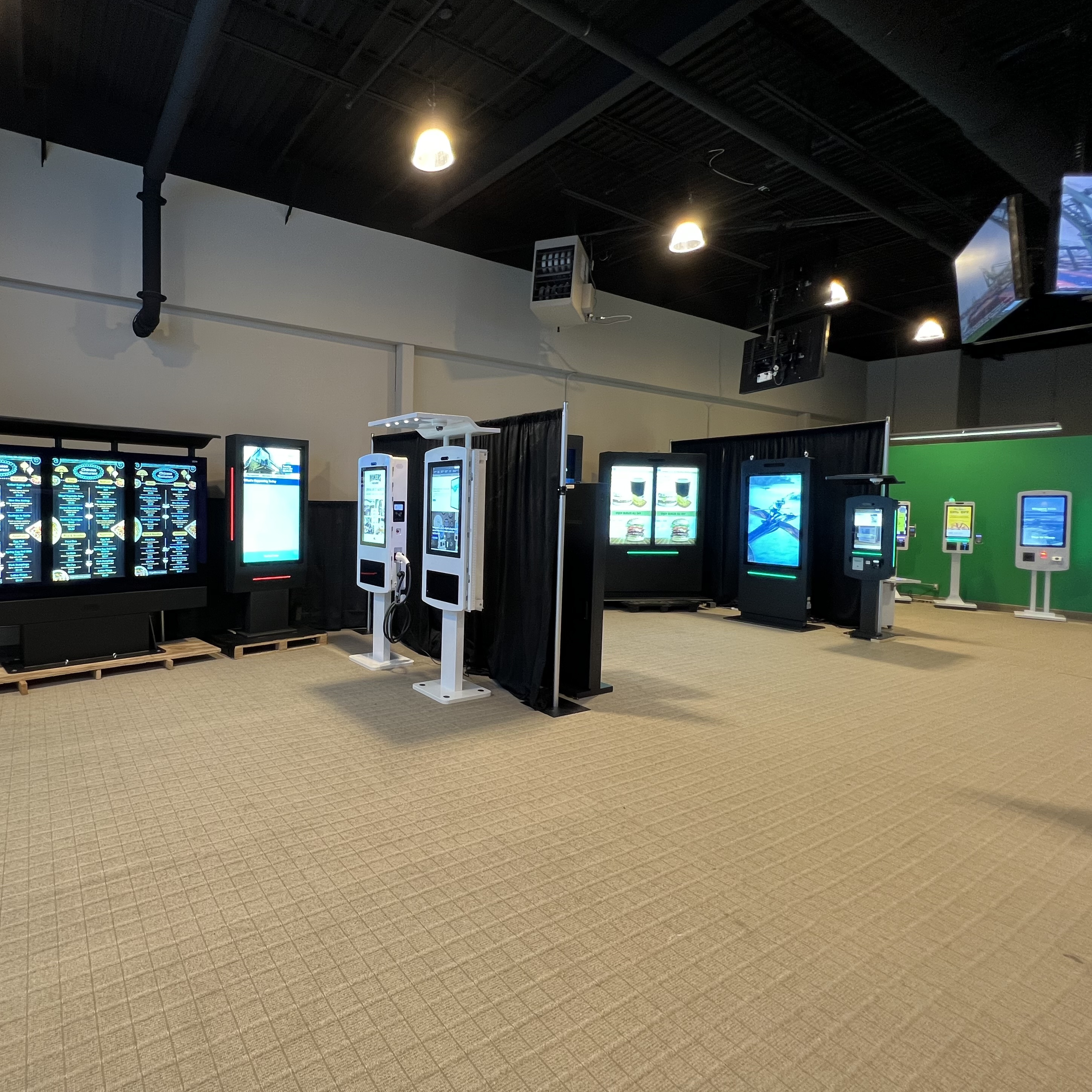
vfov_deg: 87.4
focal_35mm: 16
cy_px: 526
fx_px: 571
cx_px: 386
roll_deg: -1.3
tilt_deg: -3.0
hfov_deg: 85.1
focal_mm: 1.57
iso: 160
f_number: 1.8
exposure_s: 1/60
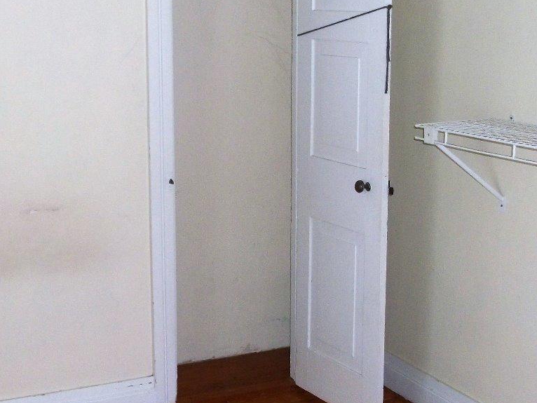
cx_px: 235
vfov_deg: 23.7
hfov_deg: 31.2
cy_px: 207
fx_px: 962
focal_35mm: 62
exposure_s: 1/30
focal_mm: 5.9
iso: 160
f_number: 3.3
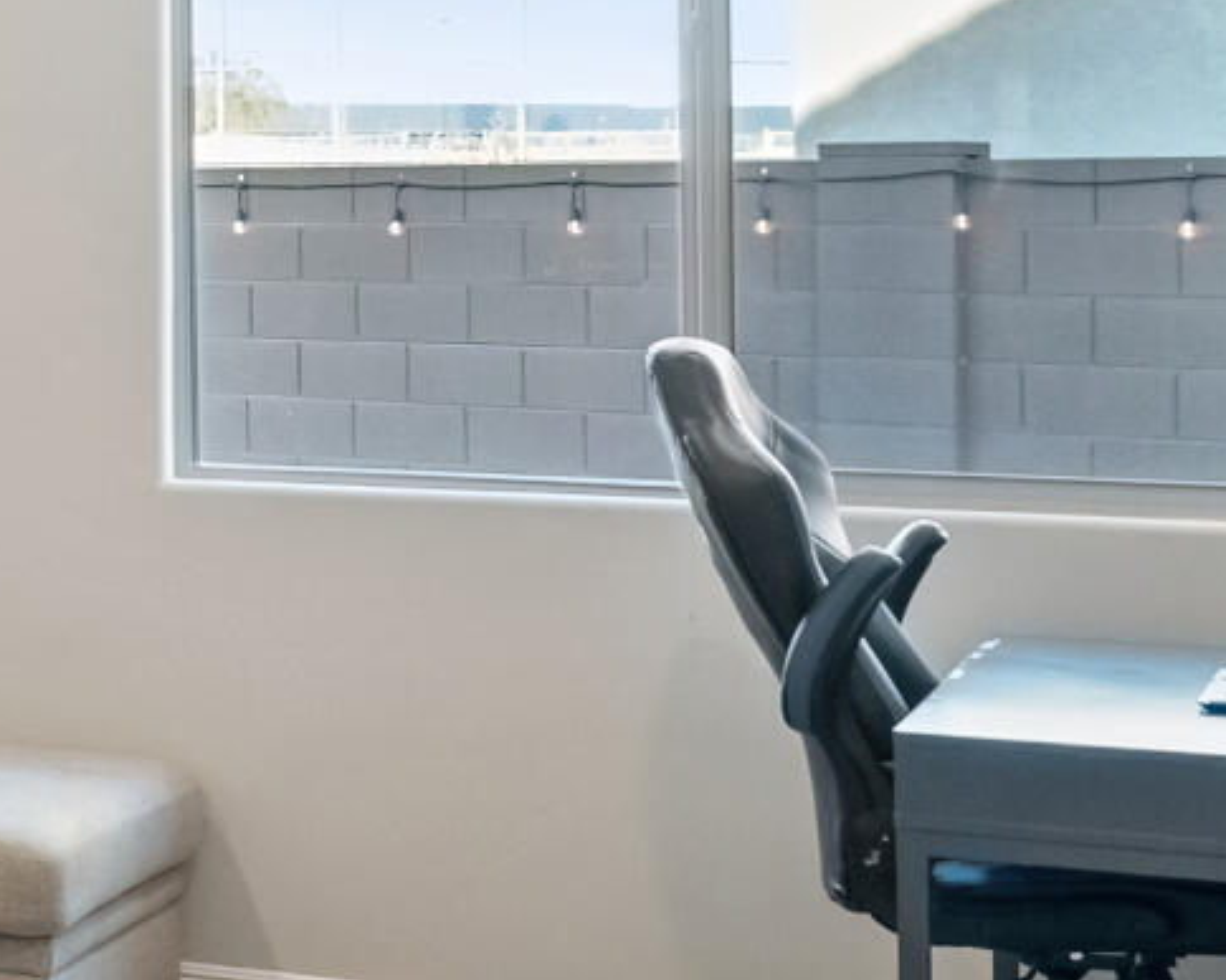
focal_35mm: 93
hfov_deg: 13.2
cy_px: 187
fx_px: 3374
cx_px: -1956
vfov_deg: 16.4
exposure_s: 1/13
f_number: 8
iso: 1600
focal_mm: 16
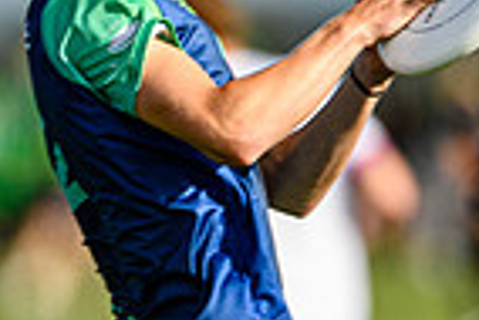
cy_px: 223
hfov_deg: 1.0
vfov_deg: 0.7
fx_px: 27077
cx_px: 47
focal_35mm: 2033
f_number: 3.2
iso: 100
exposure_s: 1/1600
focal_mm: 400
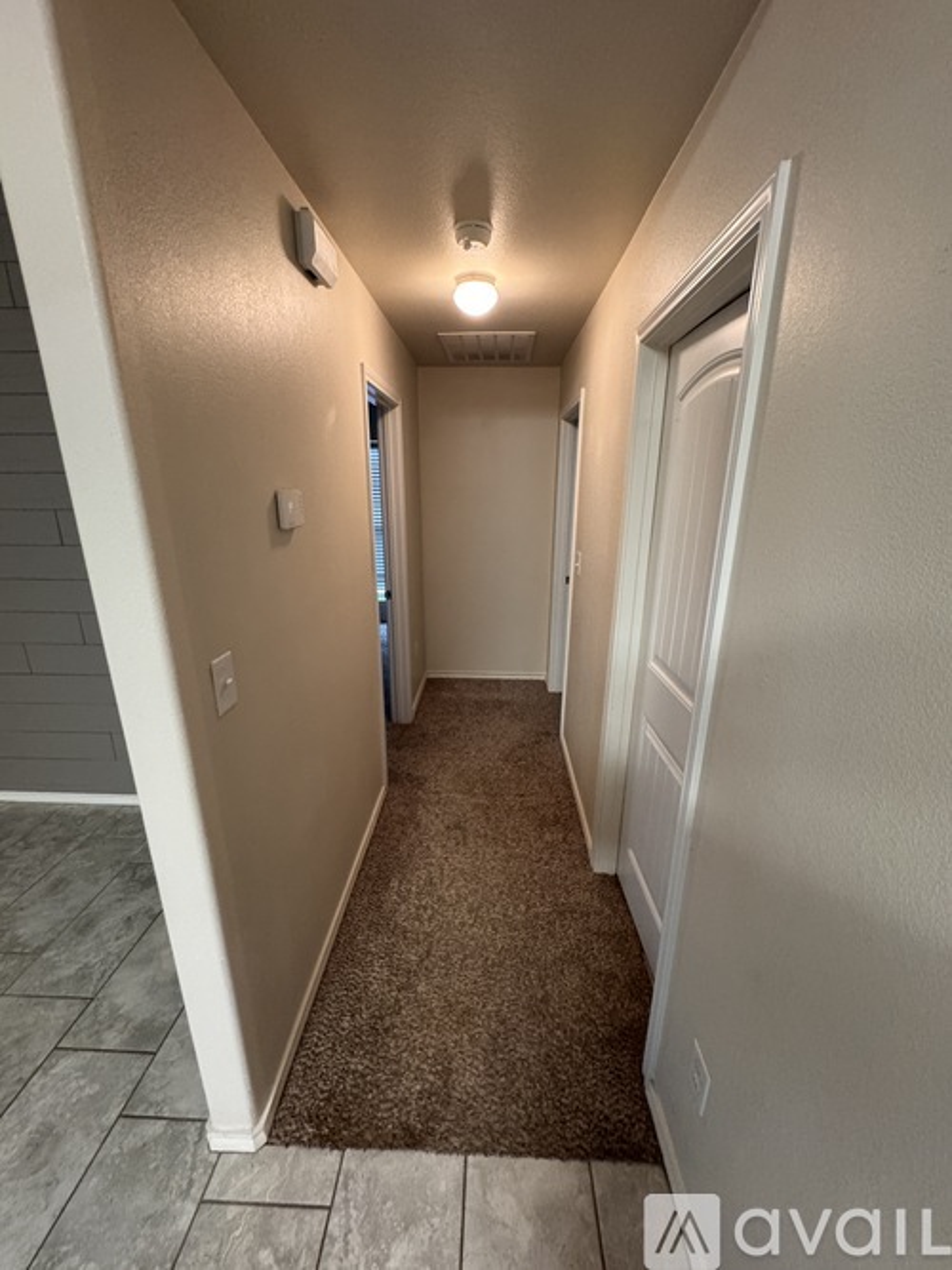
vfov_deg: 102.1
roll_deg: +0.8
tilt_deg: -17.4
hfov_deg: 85.7
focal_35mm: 14
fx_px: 514
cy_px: 635
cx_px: 476
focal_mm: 2.22
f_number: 2.2
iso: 640
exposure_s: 1/60
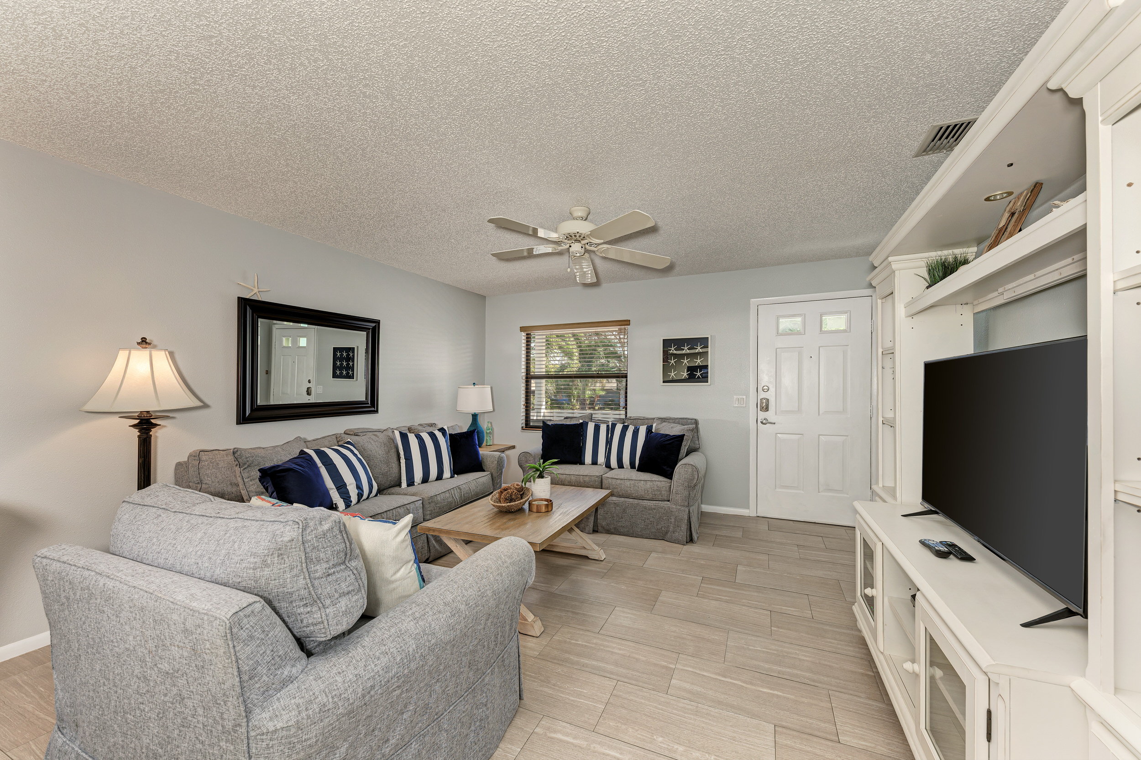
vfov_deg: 81.2
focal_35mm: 14
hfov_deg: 104.3
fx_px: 444
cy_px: 380
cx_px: 570
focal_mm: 14
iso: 100
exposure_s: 1/20
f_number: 8
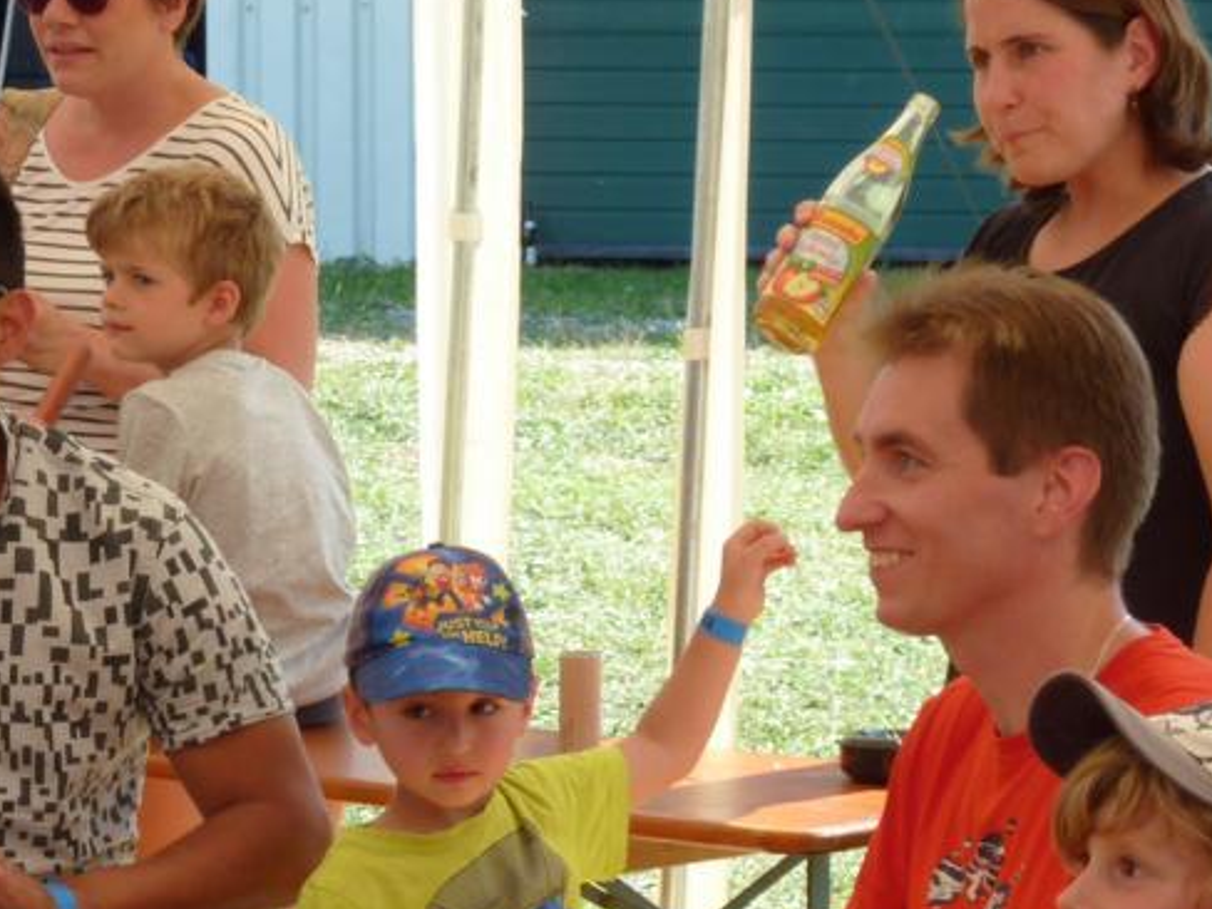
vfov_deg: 7.8
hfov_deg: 10.4
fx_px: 6617
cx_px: 305
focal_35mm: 189
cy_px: 738
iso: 80
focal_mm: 14.7
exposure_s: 1/160
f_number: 4.3
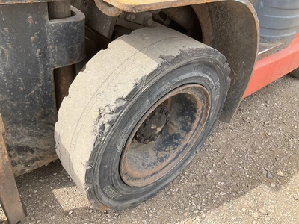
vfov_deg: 48.2
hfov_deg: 61.7
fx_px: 250
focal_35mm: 29
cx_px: 150
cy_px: 112
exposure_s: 1/465
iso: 25
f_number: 1.8
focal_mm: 3
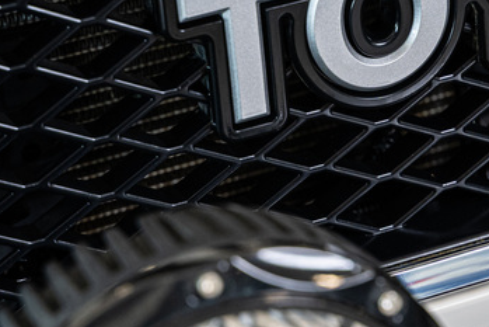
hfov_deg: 9.3
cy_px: -6
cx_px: 540
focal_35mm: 220
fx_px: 2989
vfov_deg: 6.2
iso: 640
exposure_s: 1/125
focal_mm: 75
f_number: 4
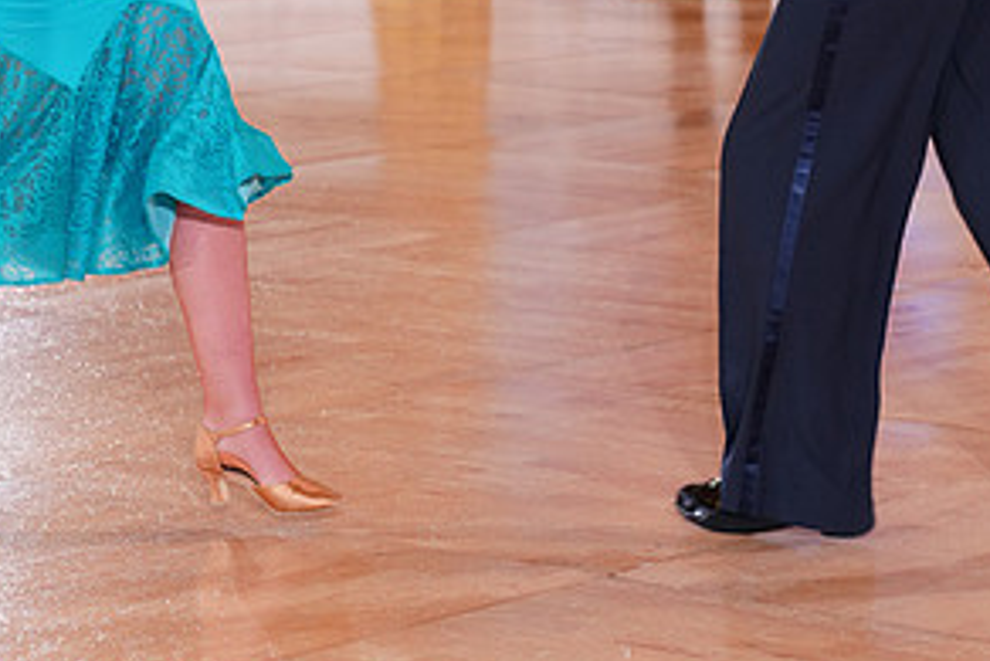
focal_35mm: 155
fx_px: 4264
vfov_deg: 8.8
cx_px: 554
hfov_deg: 13.2
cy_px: -122
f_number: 5
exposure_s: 1/160
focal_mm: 78
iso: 1600
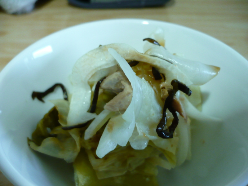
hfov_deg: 52.6
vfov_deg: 40.7
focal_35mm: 35
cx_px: 124
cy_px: 93
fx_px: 251
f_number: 2.8
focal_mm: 5.8
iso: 200
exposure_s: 1/10
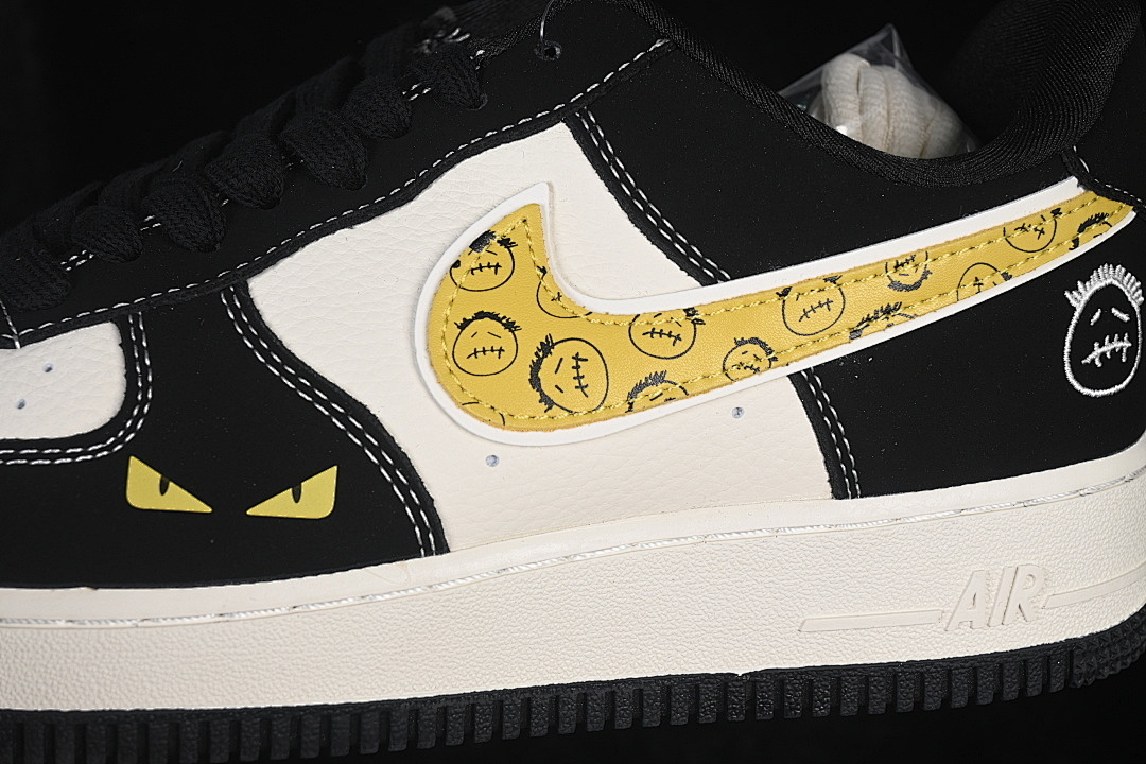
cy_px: 382
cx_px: 573
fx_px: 2387
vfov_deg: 18.2
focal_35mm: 75
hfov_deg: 27.0
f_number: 7.1
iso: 160
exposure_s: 1/60
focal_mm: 50
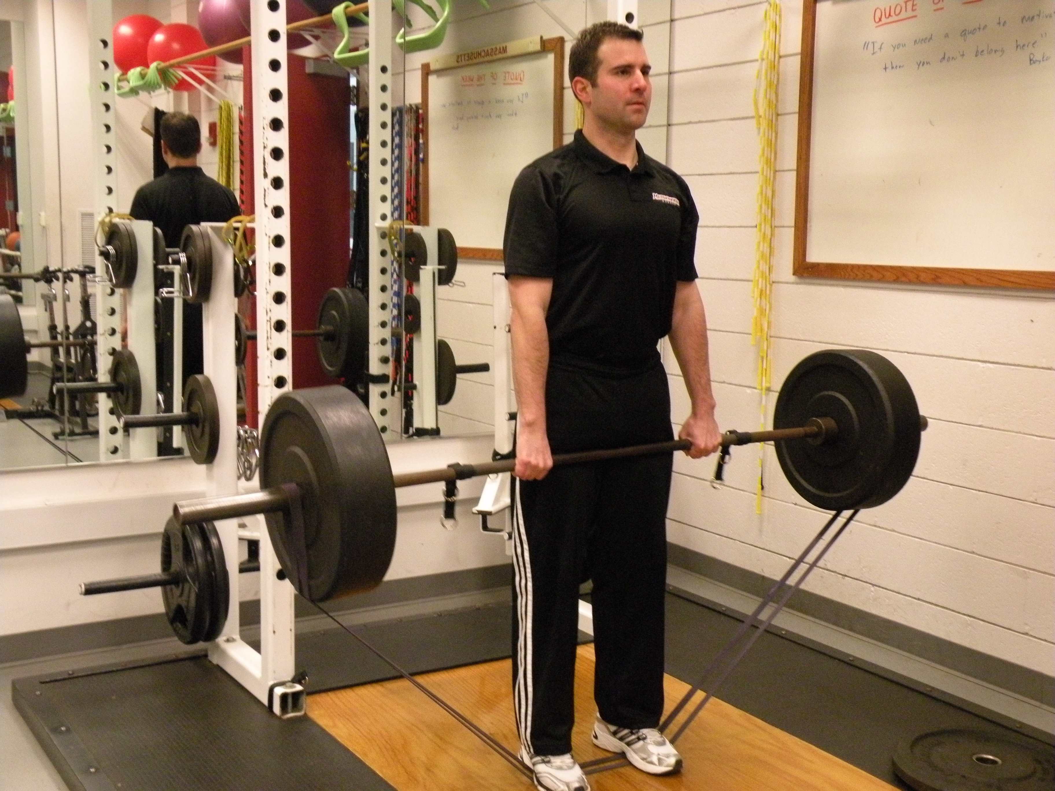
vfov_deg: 34.3
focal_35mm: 42
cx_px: 528
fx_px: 1280
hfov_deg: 44.8
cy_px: 396
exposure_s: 1/36.4
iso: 400
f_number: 3.2
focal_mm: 7.4
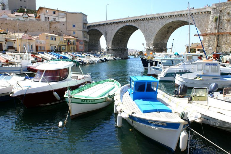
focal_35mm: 27
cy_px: 77
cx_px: 116
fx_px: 173
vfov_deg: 47.9
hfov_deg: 67.4
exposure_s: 1/125
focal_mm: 18
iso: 100
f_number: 10
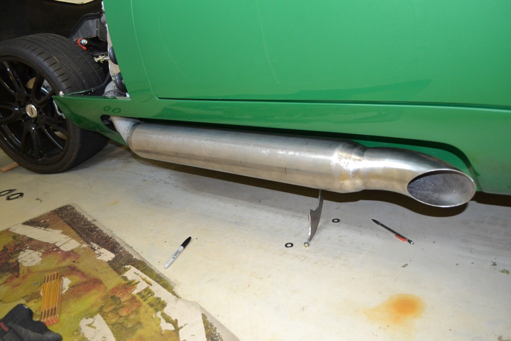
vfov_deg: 47.9
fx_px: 383
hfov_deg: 67.4
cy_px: 170
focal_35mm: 27
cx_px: 256
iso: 1400
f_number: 3.5
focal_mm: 18
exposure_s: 1/60
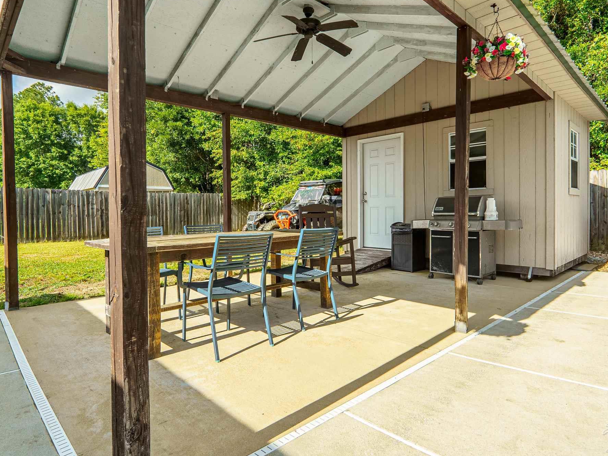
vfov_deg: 66.0
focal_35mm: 20
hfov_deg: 81.7
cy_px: 224
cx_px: 313
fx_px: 351
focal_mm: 12
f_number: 6.3
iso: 320
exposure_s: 1/6400
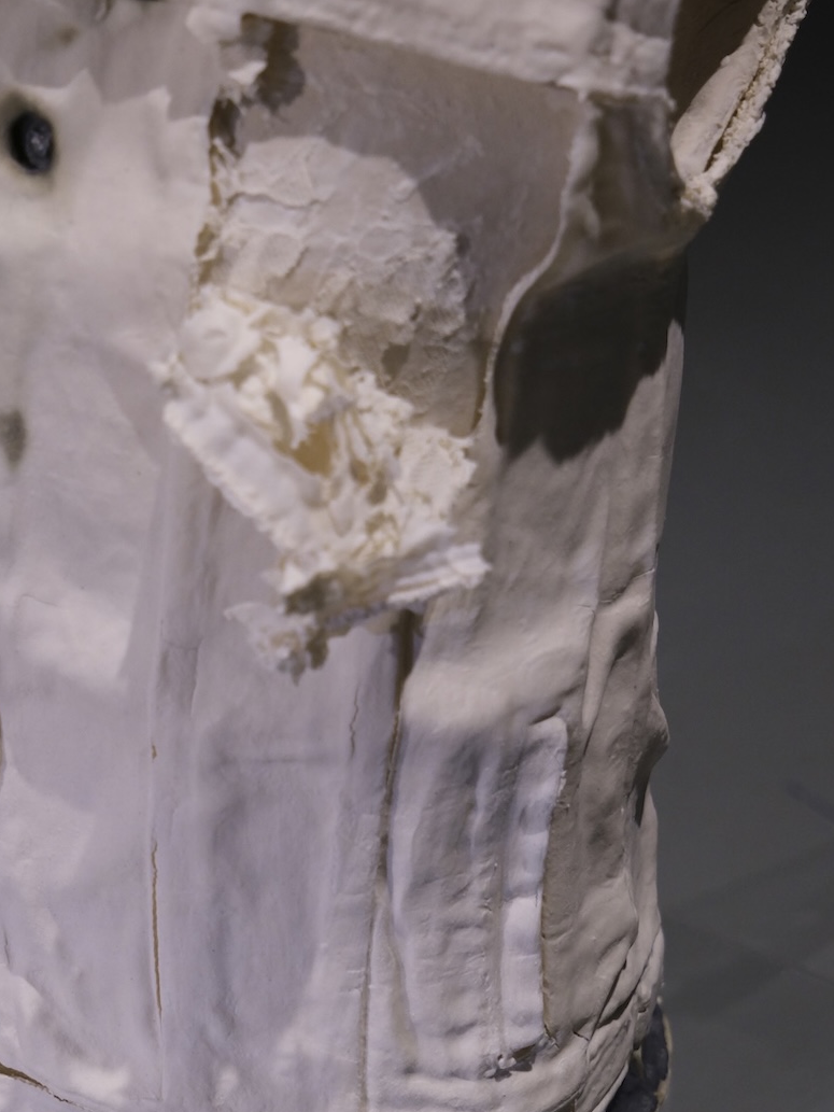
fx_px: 2698
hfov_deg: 17.6
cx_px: 348
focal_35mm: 84
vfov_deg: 23.2
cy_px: 752
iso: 1600
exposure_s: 1/30
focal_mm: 35
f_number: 4
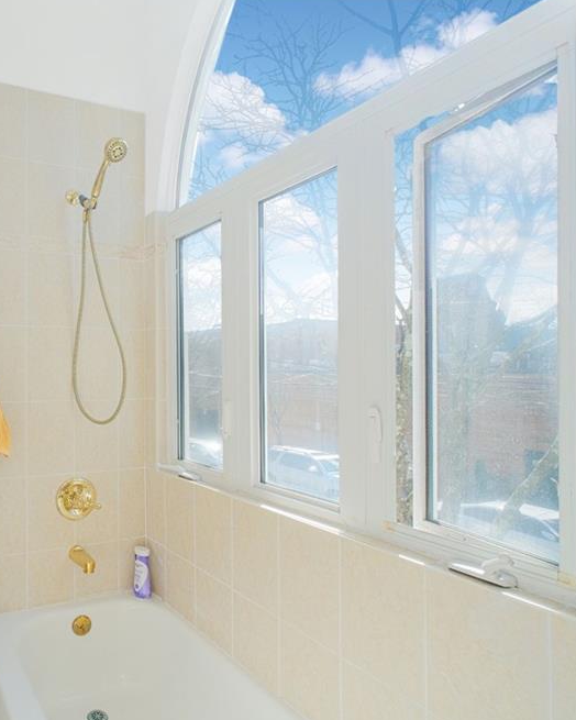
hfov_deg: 55.9
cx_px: 74
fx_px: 469
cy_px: 363
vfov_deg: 75.0
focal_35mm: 22
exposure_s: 1/500
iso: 1250
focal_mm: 10
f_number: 7.1
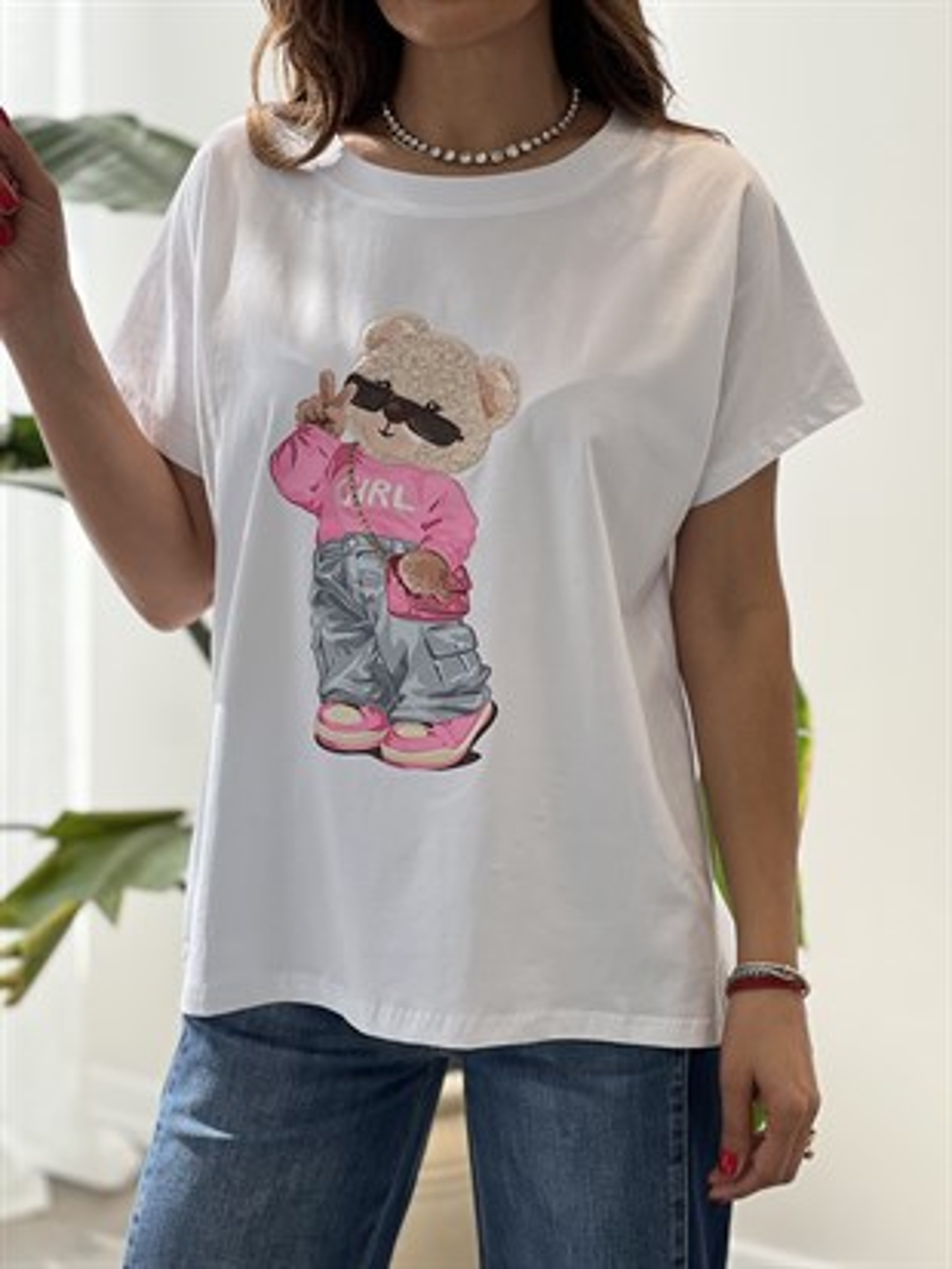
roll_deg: -0.7
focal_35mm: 77
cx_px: 476
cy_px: 634
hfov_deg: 19.1
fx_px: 2822
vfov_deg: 25.3
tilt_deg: -11.2
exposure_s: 1/121
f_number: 2.8
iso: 50
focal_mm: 9
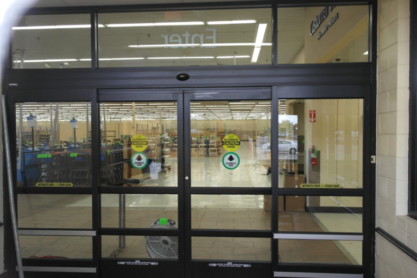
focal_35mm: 30
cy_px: 139
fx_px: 347
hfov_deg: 61.9
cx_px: 208
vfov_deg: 43.6
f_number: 3.5
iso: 400
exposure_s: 1/60
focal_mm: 20
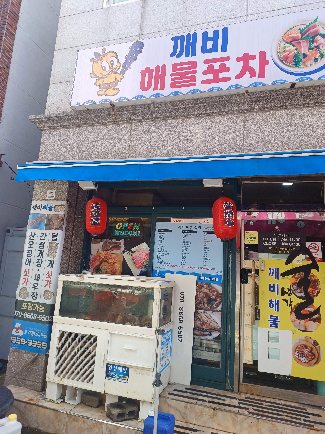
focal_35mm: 23
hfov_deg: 58.9
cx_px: 162
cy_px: 217
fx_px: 288
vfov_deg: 73.9
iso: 32
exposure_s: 1/120
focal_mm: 5.06
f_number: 1.8
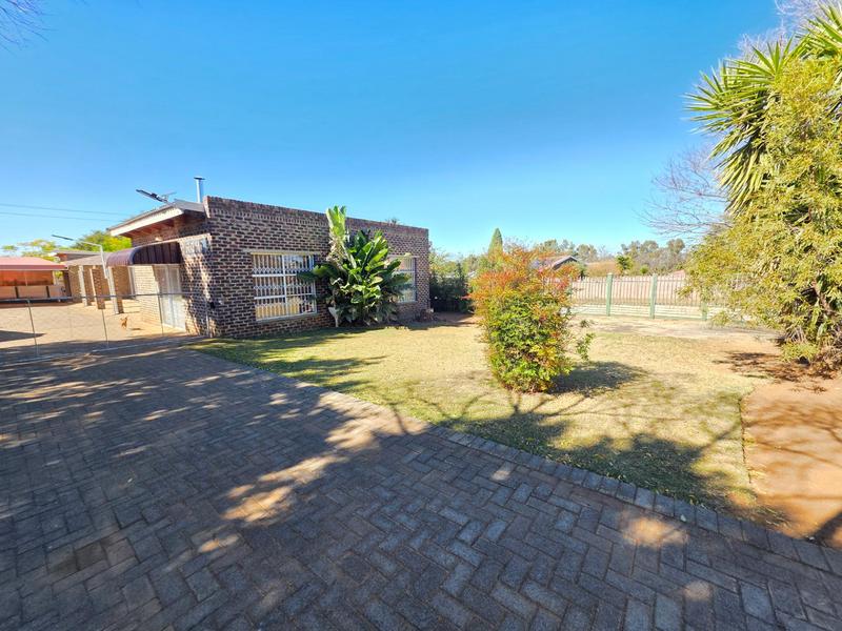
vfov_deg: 89.9
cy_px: 316
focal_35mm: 13
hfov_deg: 106.2
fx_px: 316
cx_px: 421
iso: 40
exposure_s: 1/364
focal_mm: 2.2
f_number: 1.9
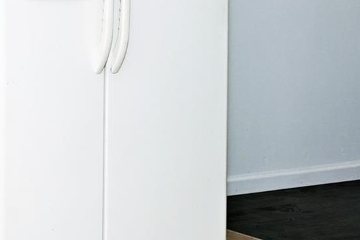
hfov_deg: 19.3
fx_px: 900
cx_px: -204
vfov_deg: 15.1
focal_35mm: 90
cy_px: 51
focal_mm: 24
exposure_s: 1/60
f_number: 7.1
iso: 160
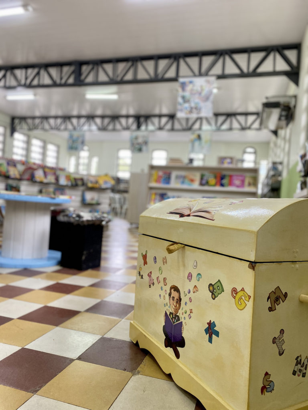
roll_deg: -4.7
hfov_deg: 53.1
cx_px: 154
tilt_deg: +0.9
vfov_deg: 67.3
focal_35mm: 26
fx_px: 308
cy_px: 205
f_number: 1.8
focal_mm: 4.25
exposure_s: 1/60
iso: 125
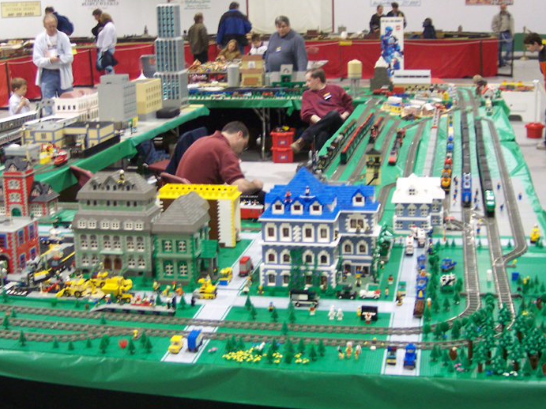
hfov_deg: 34.9
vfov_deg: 26.5
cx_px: 240
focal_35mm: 55
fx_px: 867
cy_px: 171
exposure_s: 1/8
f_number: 2.8
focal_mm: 8
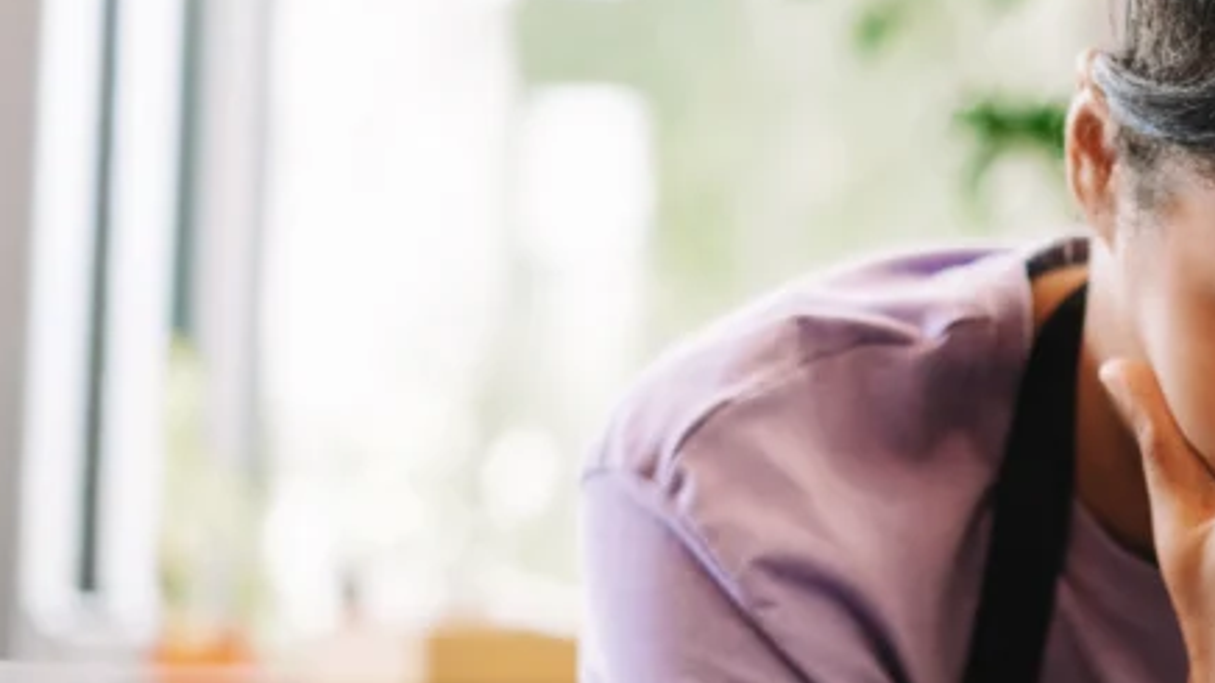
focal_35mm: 123
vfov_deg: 9.8
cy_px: 565
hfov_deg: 16.9
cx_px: 1310
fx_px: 3962
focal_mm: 50
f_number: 2
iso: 500
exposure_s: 1/250
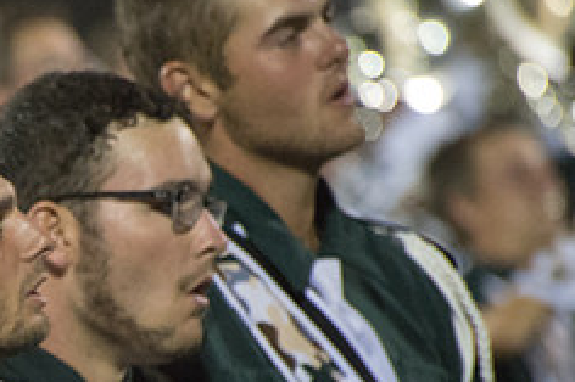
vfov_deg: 1.9
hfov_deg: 2.8
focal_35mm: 738
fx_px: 11779
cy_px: 380
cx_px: -97
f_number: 5.6
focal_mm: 300
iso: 12800
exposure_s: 1/160
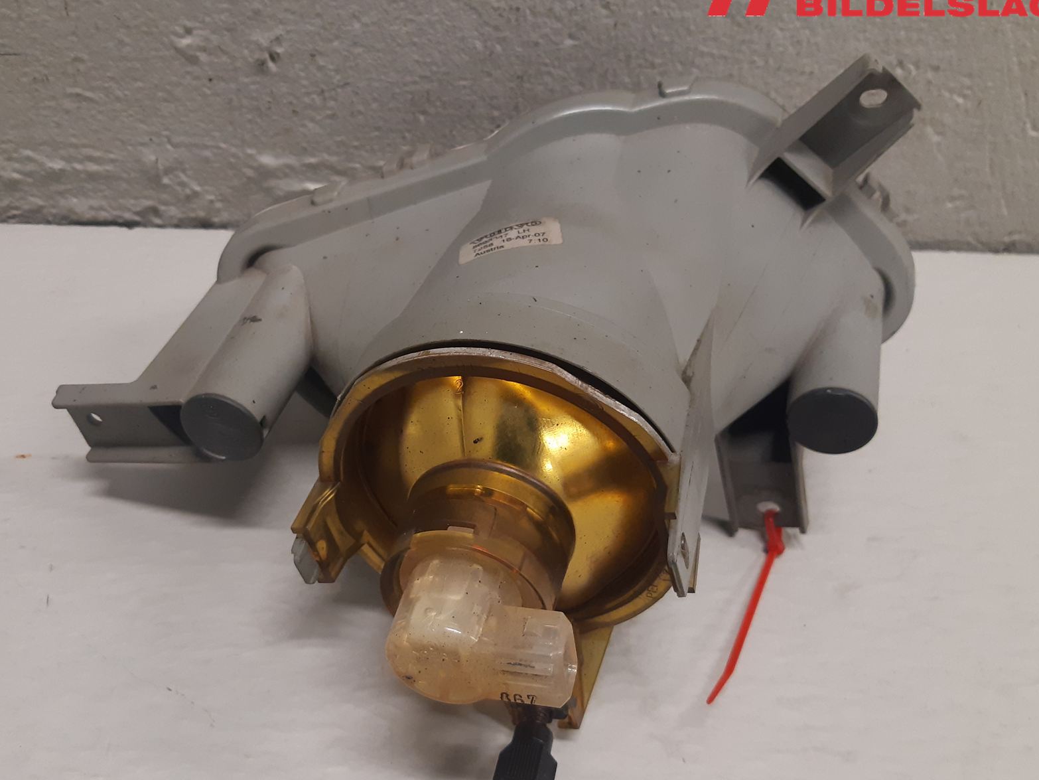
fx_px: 1021
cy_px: 414
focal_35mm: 34
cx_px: 435
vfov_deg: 41.8
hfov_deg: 53.7
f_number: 1.7
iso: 160
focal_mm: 3.93
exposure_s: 1/50
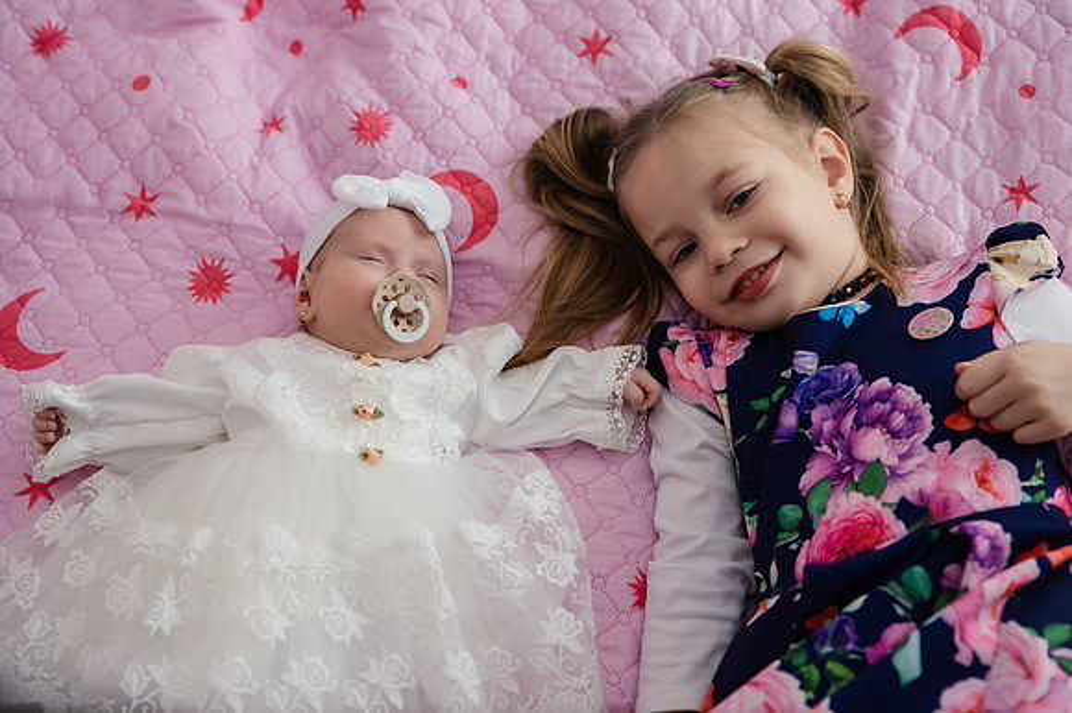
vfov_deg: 24.5
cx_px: 512
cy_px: 334
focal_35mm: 55
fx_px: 1646
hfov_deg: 36.1
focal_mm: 52
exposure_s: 1/250
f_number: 3.5
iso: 400
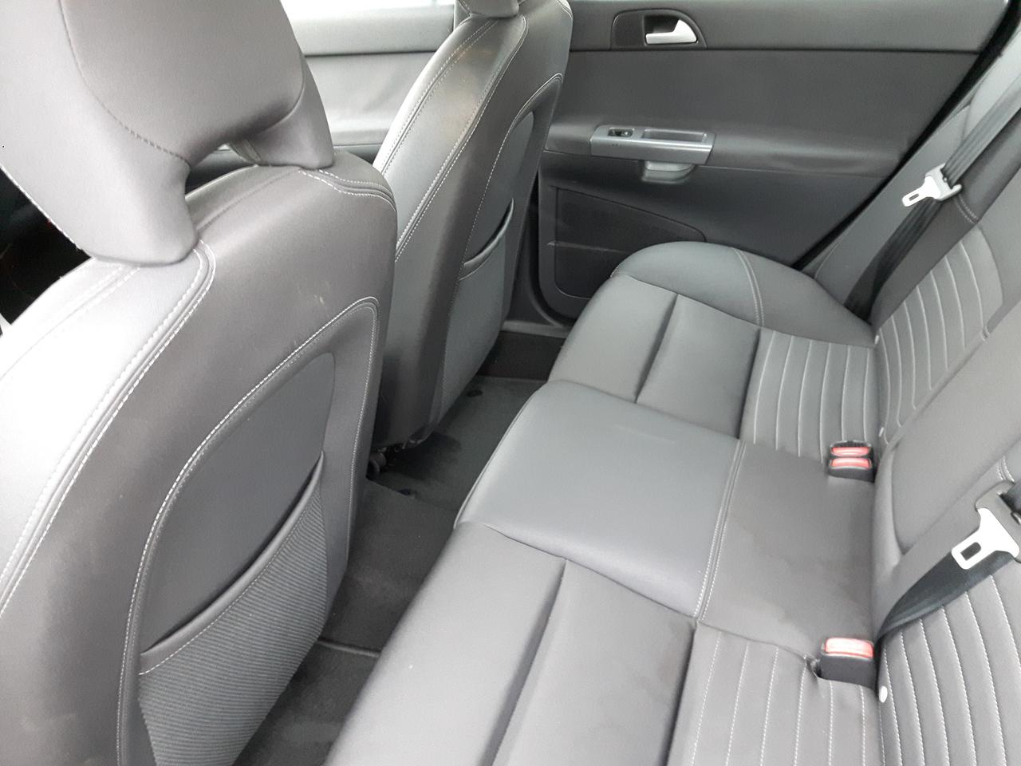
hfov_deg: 58.4
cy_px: 383
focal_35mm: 31
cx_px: 510
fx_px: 914
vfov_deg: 45.4
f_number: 1.9
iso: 320
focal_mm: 3.7
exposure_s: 1/17
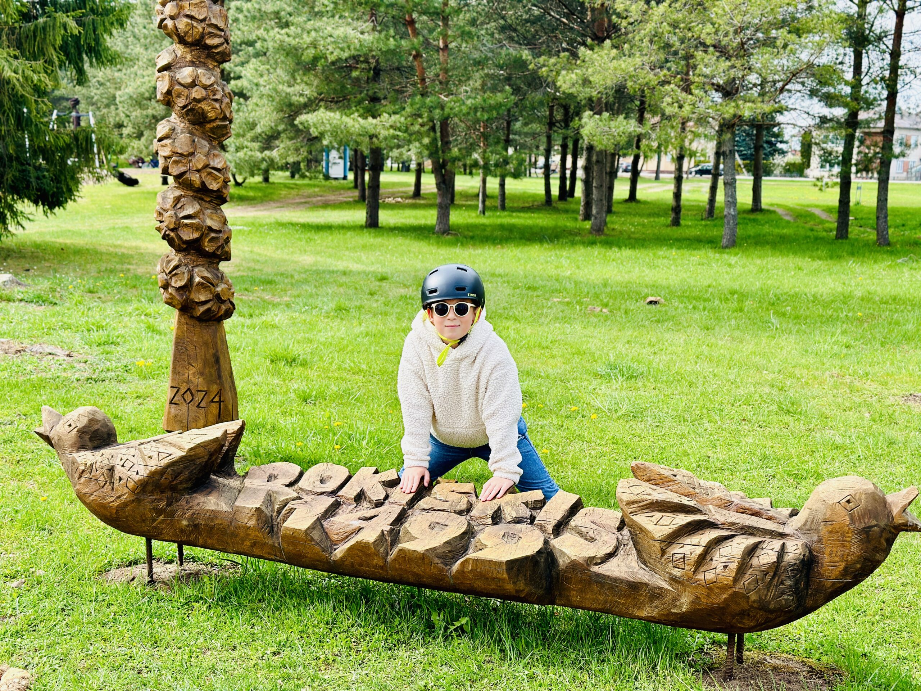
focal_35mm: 48
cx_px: 460
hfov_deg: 39.7
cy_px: 346
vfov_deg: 30.3
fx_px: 1277
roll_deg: -1.8
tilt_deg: -8.2
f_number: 1.78
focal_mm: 6.86
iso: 80
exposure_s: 1/1433
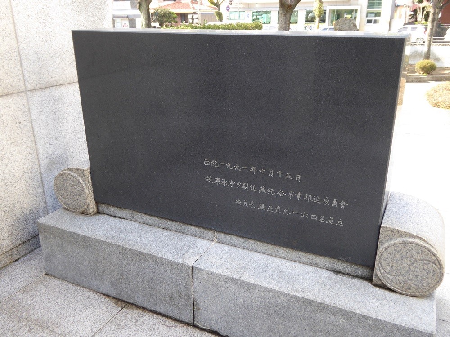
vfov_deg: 44.2
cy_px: 168
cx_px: 225
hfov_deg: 56.8
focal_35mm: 32
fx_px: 416
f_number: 3.5
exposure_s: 1/60
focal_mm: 5.4
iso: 100
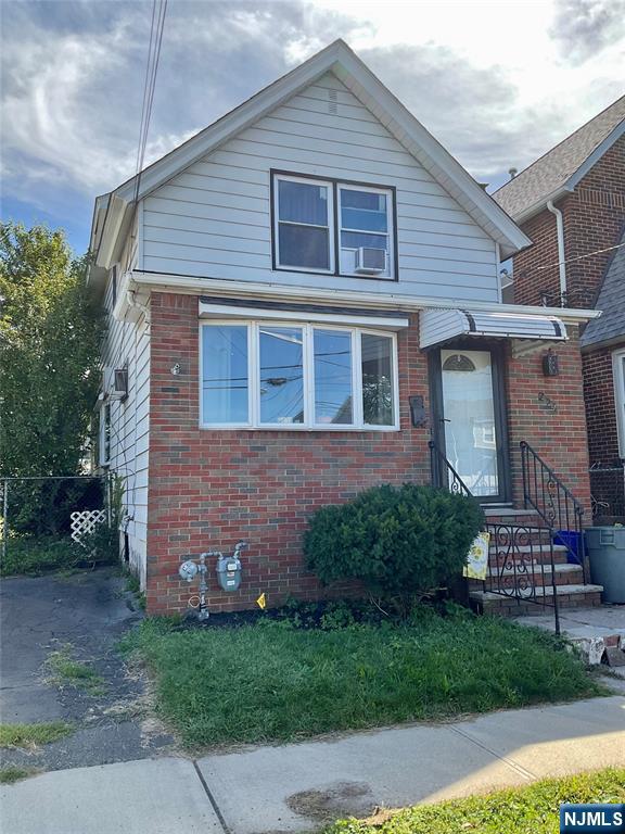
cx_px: 312
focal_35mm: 29
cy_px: 417
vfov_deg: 61.7
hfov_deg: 48.2
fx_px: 698
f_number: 1.8
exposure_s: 1/749
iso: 16
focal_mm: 3
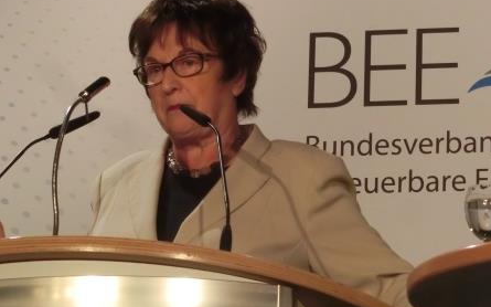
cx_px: 246
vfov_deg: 6.4
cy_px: 151
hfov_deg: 10.3
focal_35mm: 204
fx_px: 2729
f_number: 5.9
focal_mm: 34
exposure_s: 1/200
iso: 1600
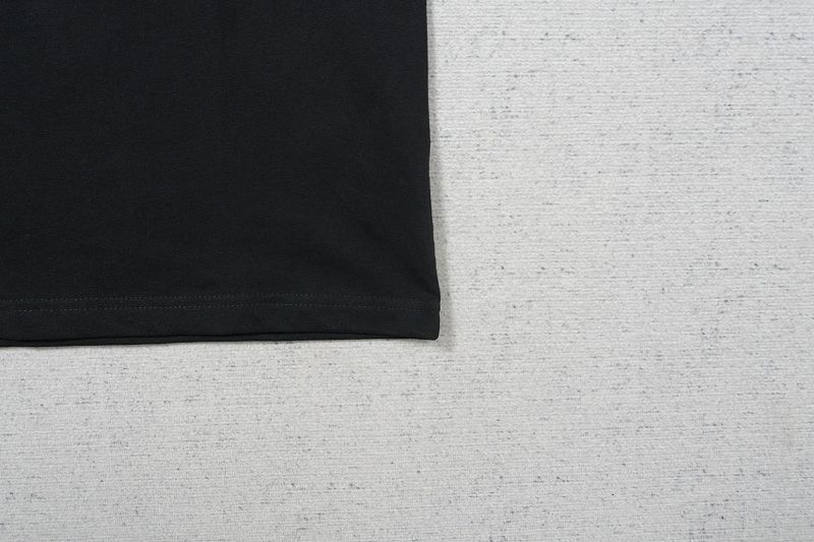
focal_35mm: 24
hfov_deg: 73.8
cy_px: 271
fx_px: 543
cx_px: 407
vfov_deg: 53.1
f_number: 10
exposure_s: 1/100
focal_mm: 16
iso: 1600
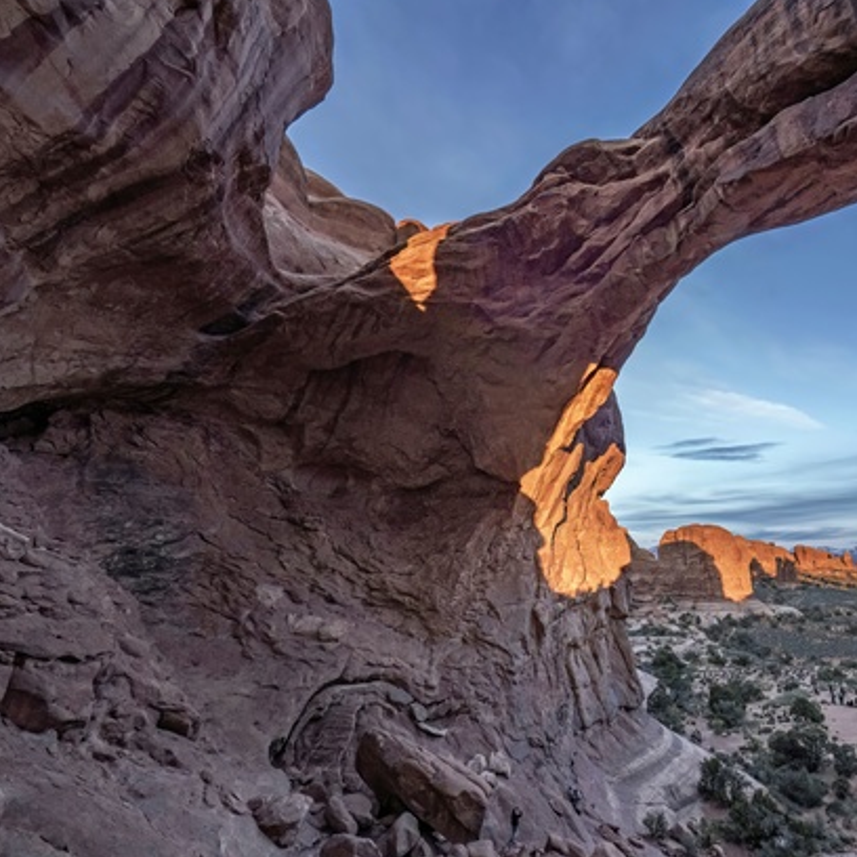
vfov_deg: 84.0
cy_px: 426
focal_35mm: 17
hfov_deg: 81.0
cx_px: 576
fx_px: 476
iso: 2000
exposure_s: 1/100
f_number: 6.3
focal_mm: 7
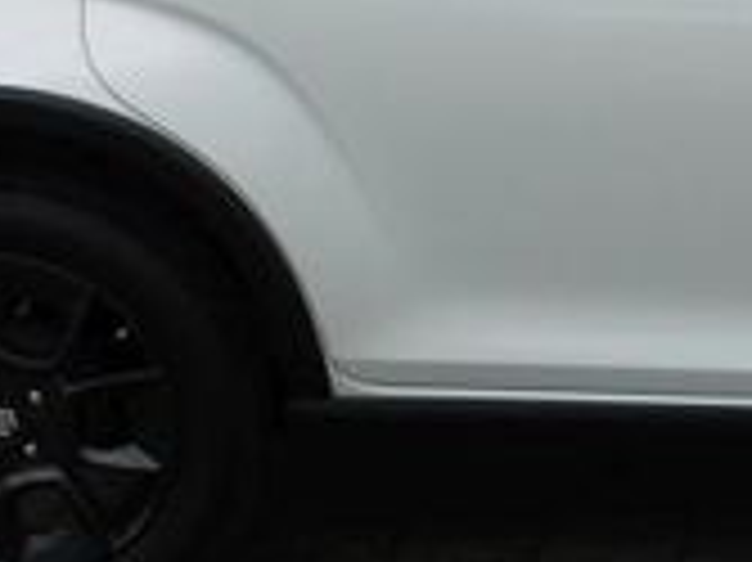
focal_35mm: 144
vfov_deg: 10.2
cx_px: 1045
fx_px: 3126
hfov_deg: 13.1
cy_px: 85
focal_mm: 5.3
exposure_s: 1/1250
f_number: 3.2
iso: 125
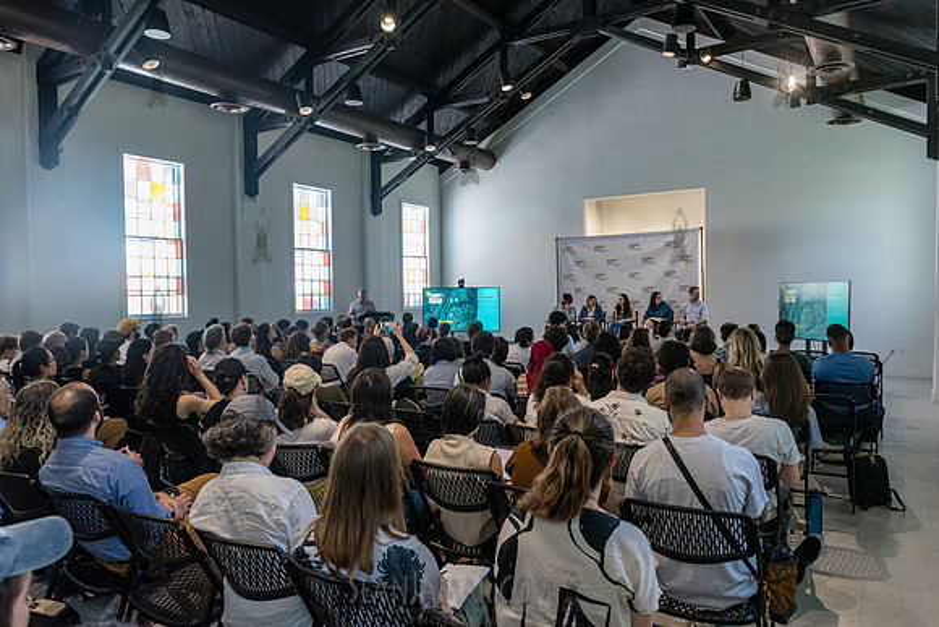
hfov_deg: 70.9
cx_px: 470
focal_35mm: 25
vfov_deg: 50.8
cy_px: 314
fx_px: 660
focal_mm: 24
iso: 4000
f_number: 4
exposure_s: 1/320
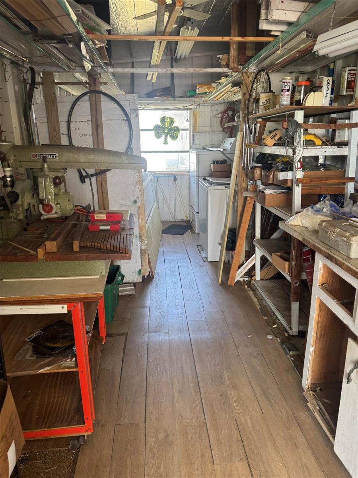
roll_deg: +1.6
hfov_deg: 56.8
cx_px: 179
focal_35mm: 24
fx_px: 331
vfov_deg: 71.6
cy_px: 239
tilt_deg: -15.0
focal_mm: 6.76
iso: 200
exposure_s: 1/98
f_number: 1.78
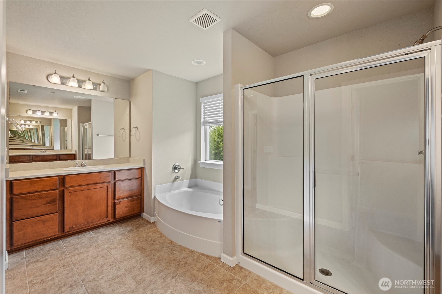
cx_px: 221
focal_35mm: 15
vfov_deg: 77.3
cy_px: 147
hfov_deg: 100.4
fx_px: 184
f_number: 7.1
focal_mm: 10
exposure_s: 1/2.5
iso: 320
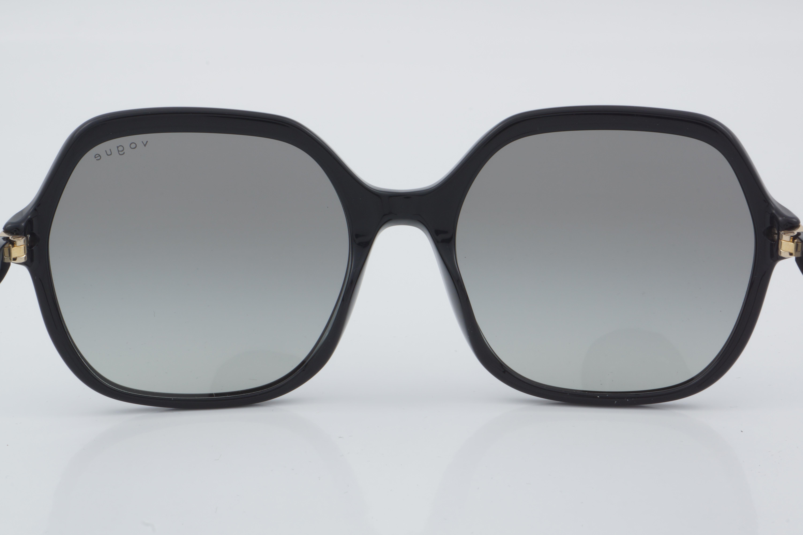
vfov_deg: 16.6
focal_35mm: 82
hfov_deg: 24.6
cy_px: 268
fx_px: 1840
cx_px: 402
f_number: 32
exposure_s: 1/4
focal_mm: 55
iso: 100
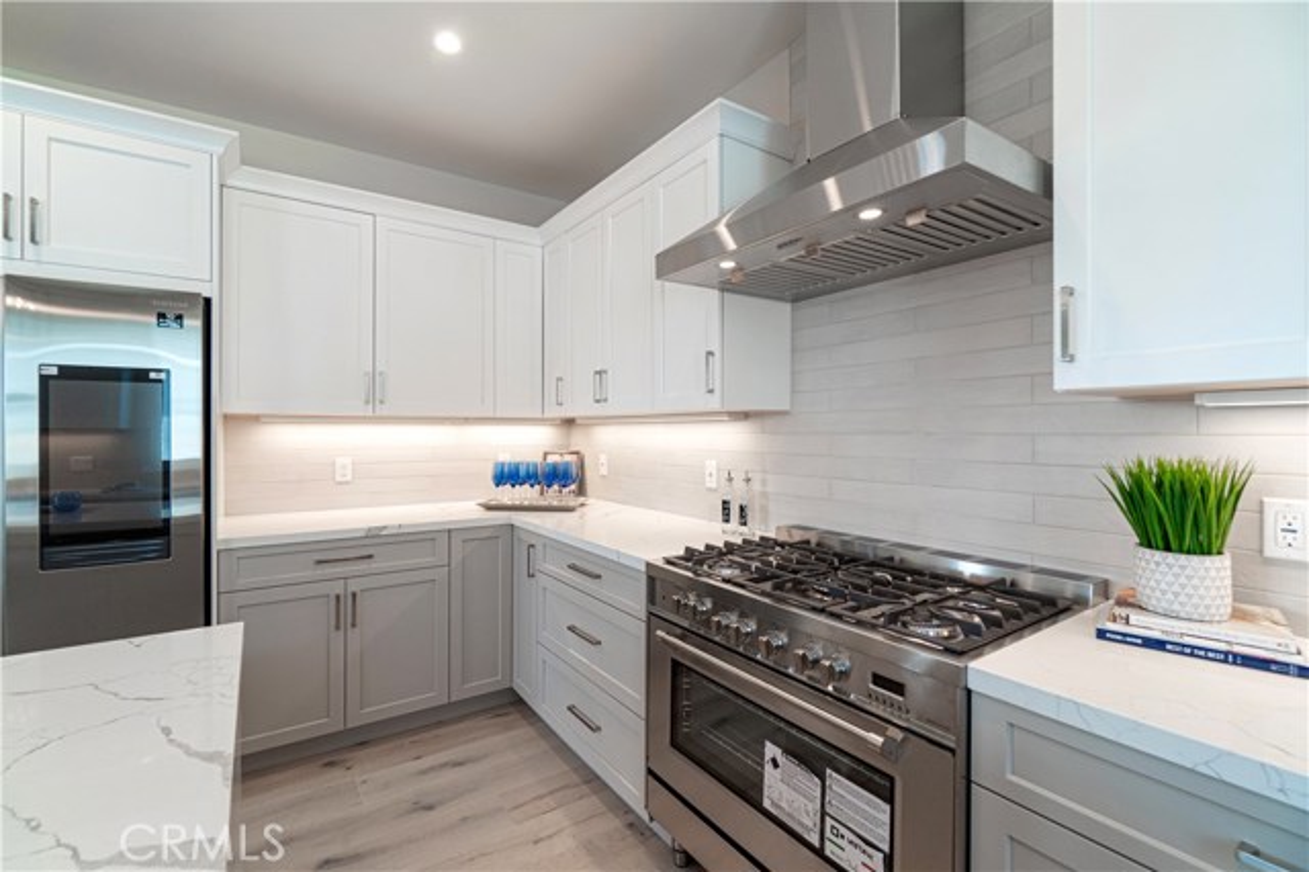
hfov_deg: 100.4
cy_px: 436
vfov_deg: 77.3
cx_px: 654
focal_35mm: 15
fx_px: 545
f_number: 7.1
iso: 320
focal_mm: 10
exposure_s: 1/30
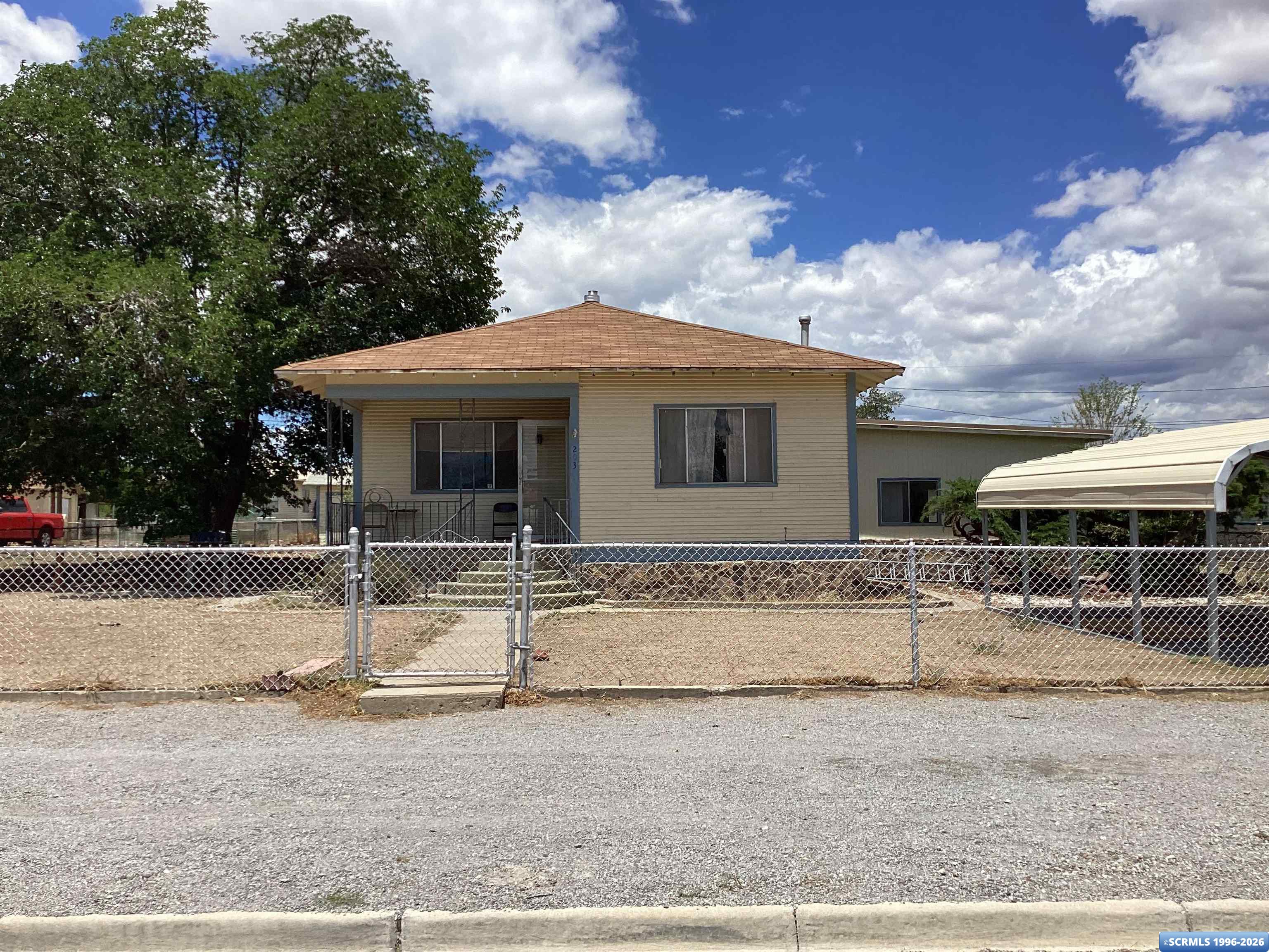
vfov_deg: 45.4
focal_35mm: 31
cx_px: 634
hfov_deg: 58.4
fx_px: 1136
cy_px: 476
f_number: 2.4
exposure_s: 1/2092
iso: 25
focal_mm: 3.3
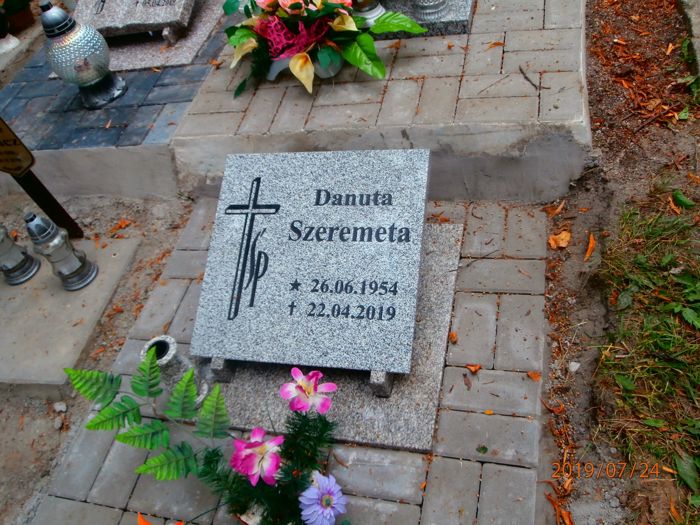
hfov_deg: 60.0
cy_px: 262
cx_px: 350
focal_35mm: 30
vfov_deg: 46.8
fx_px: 607
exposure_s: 1/200
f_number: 3.5
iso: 100
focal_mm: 5.36
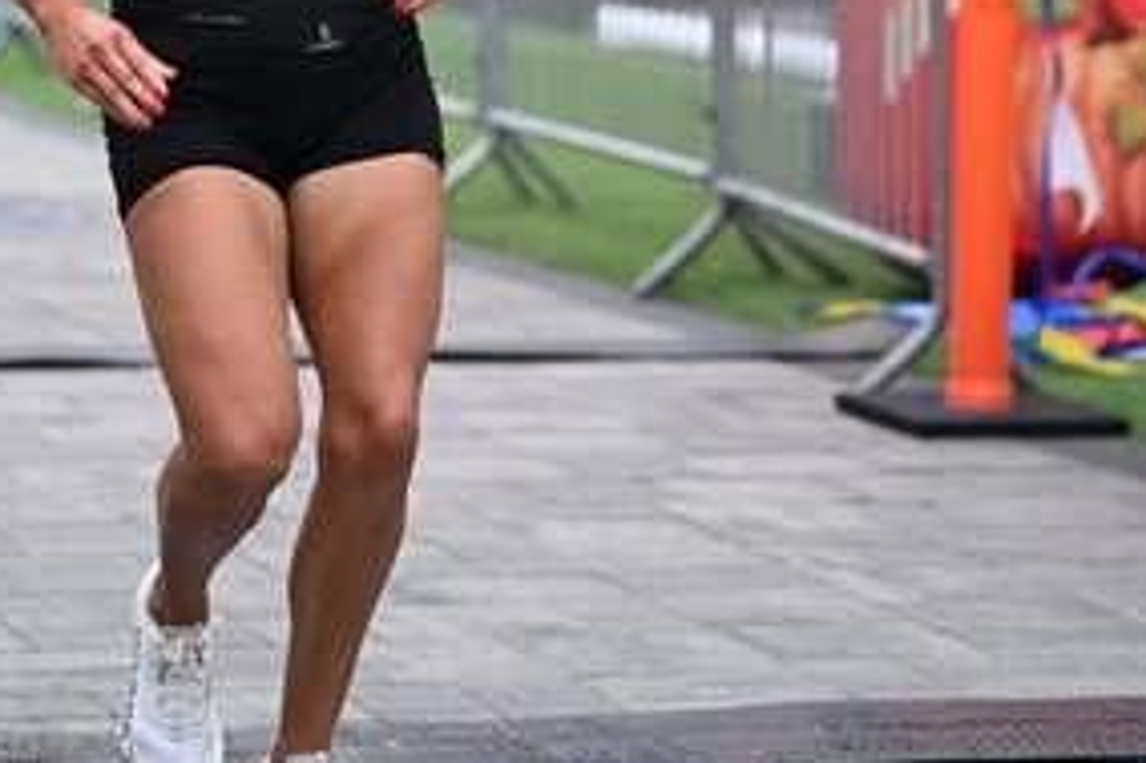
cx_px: 426
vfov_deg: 8.5
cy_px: -335
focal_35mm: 159
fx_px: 5058
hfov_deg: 12.9
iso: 1000
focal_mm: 82
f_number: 2.8
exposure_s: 1/1600
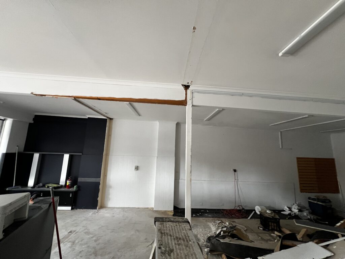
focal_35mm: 13
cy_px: 130
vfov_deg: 89.9
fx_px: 130
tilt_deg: +9.5
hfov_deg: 106.2
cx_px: 172
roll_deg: -1.3
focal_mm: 1.57
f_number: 1.8
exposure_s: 1/87
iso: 250
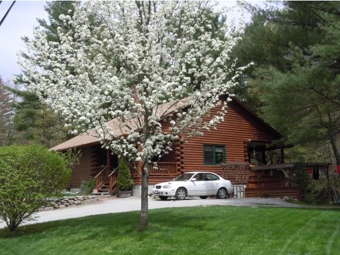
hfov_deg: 42.0
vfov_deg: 32.2
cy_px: 128
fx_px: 442
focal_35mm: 45
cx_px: 170
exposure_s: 1/500
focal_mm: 8.1
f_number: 4.6
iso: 100
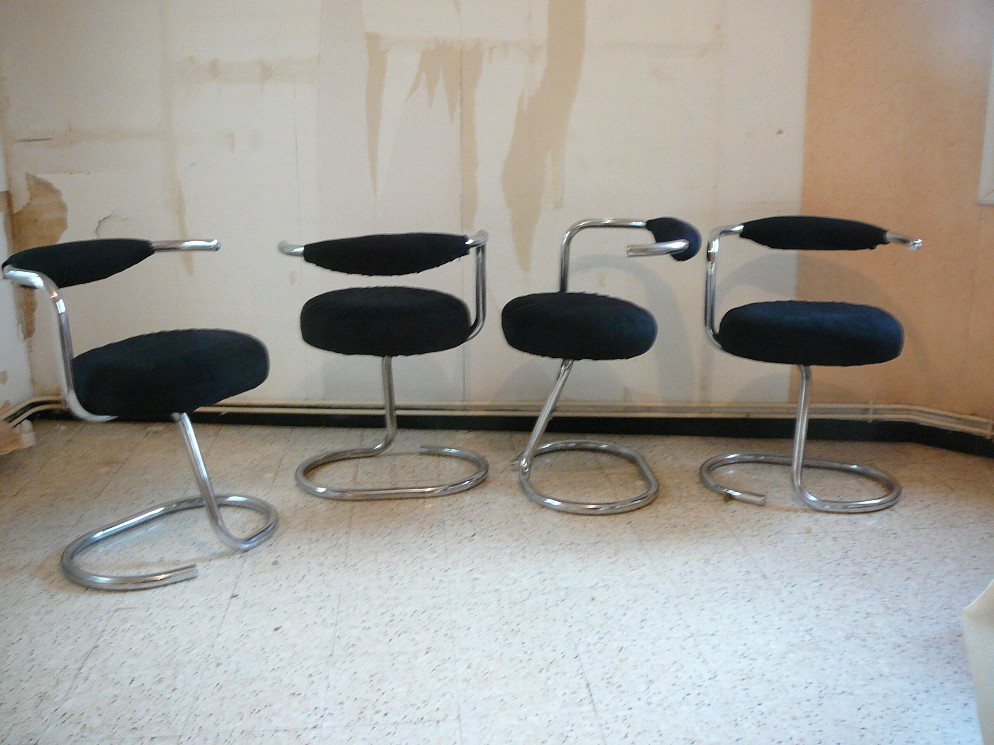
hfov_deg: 52.6
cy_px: 372
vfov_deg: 40.7
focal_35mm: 35
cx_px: 497
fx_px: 1005
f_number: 2.8
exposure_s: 1/8
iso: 200
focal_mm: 5.2
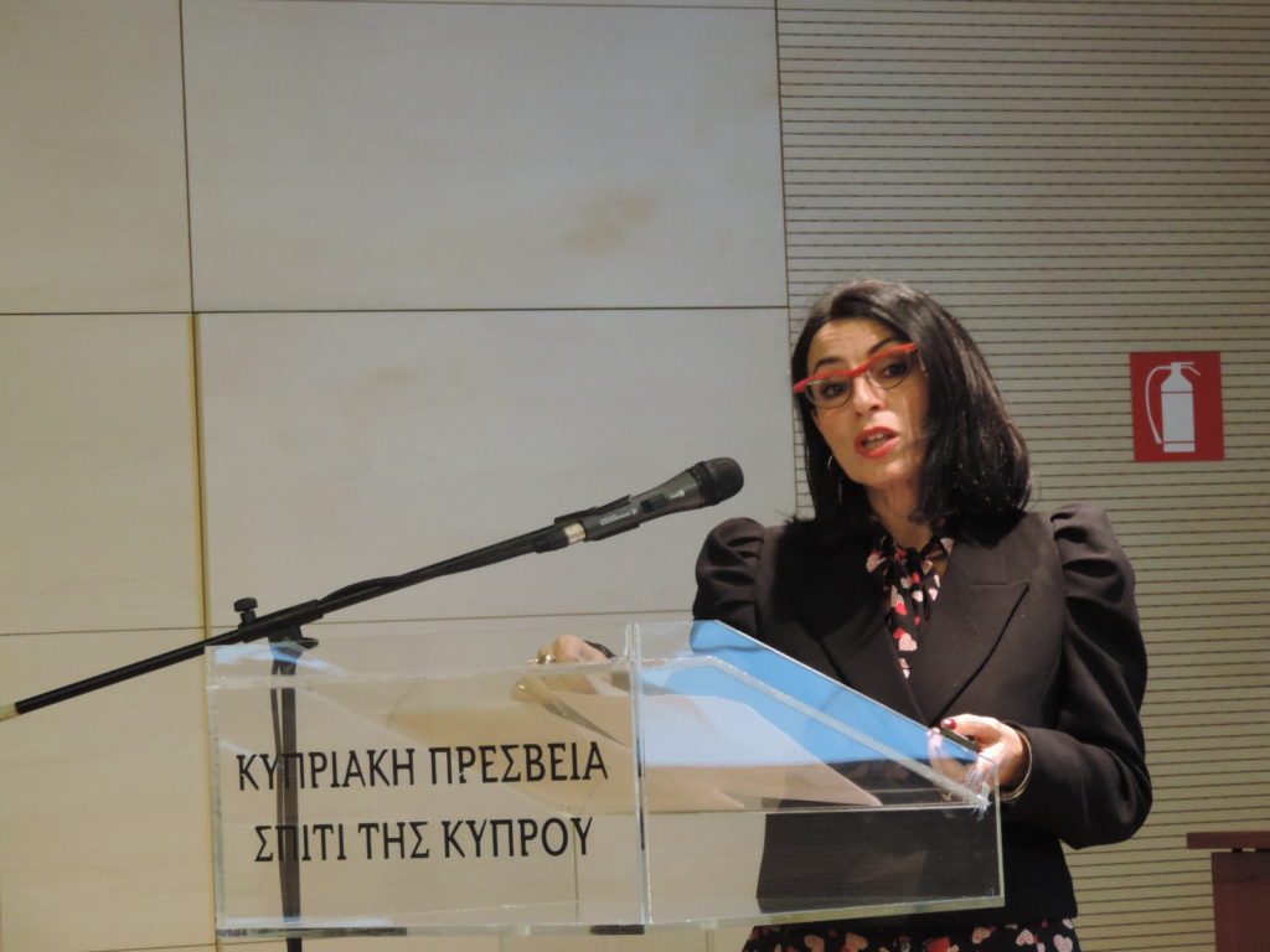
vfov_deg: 8.0
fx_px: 6787
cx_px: 635
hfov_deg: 10.7
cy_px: 476
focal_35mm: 185
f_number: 4.6
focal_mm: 33
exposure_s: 1/20
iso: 800
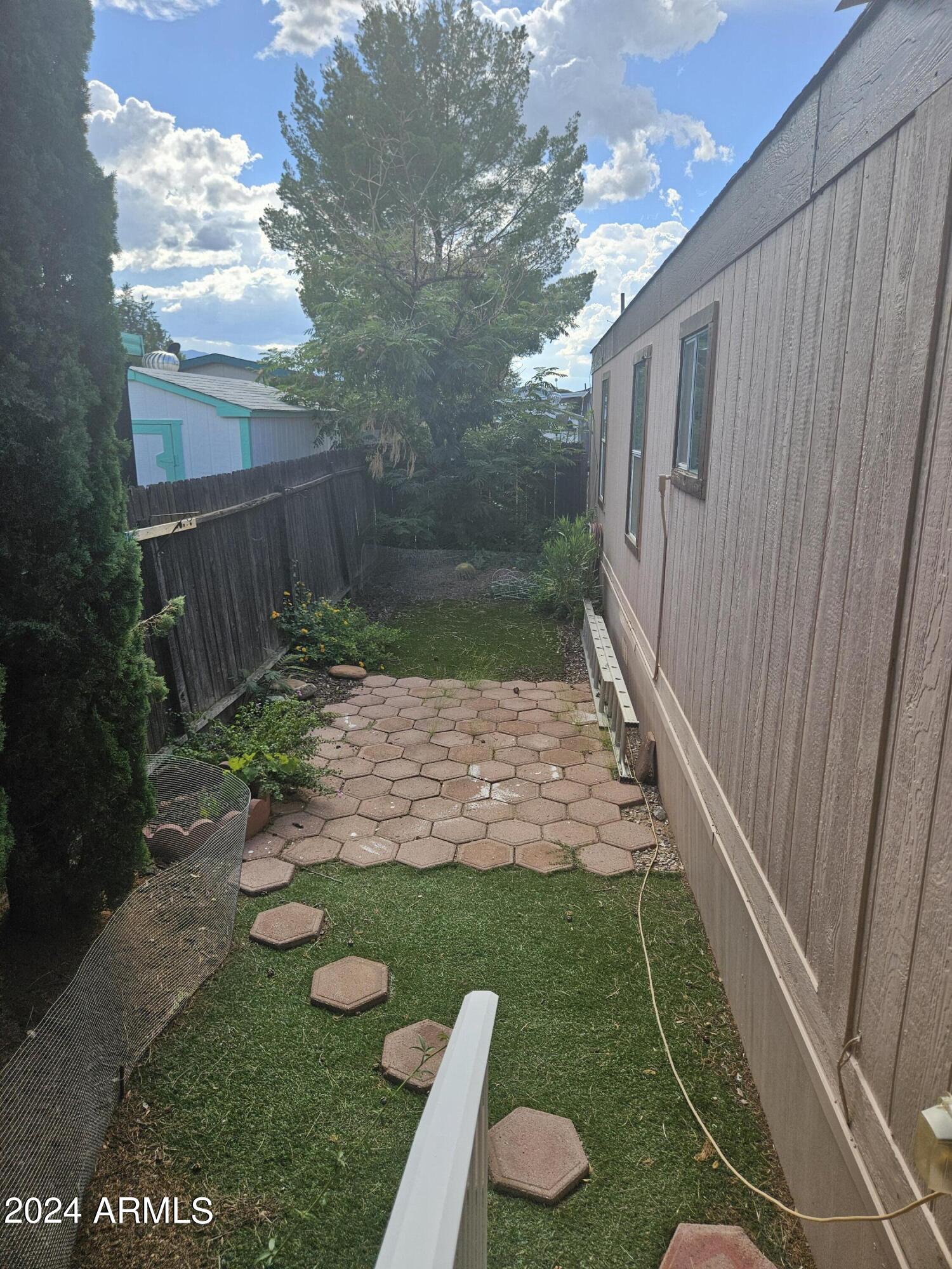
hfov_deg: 58.9
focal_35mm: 23
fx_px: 843
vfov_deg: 73.9
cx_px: 476
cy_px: 634
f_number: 1.8
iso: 64
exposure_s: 1/2000
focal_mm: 5.4
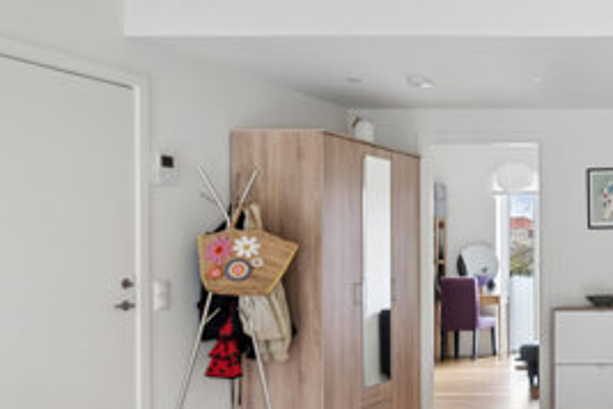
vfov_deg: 28.0
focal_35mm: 48
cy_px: 261
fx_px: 817
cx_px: 804
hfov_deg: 31.4
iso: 200
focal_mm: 16
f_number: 8
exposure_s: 1/4
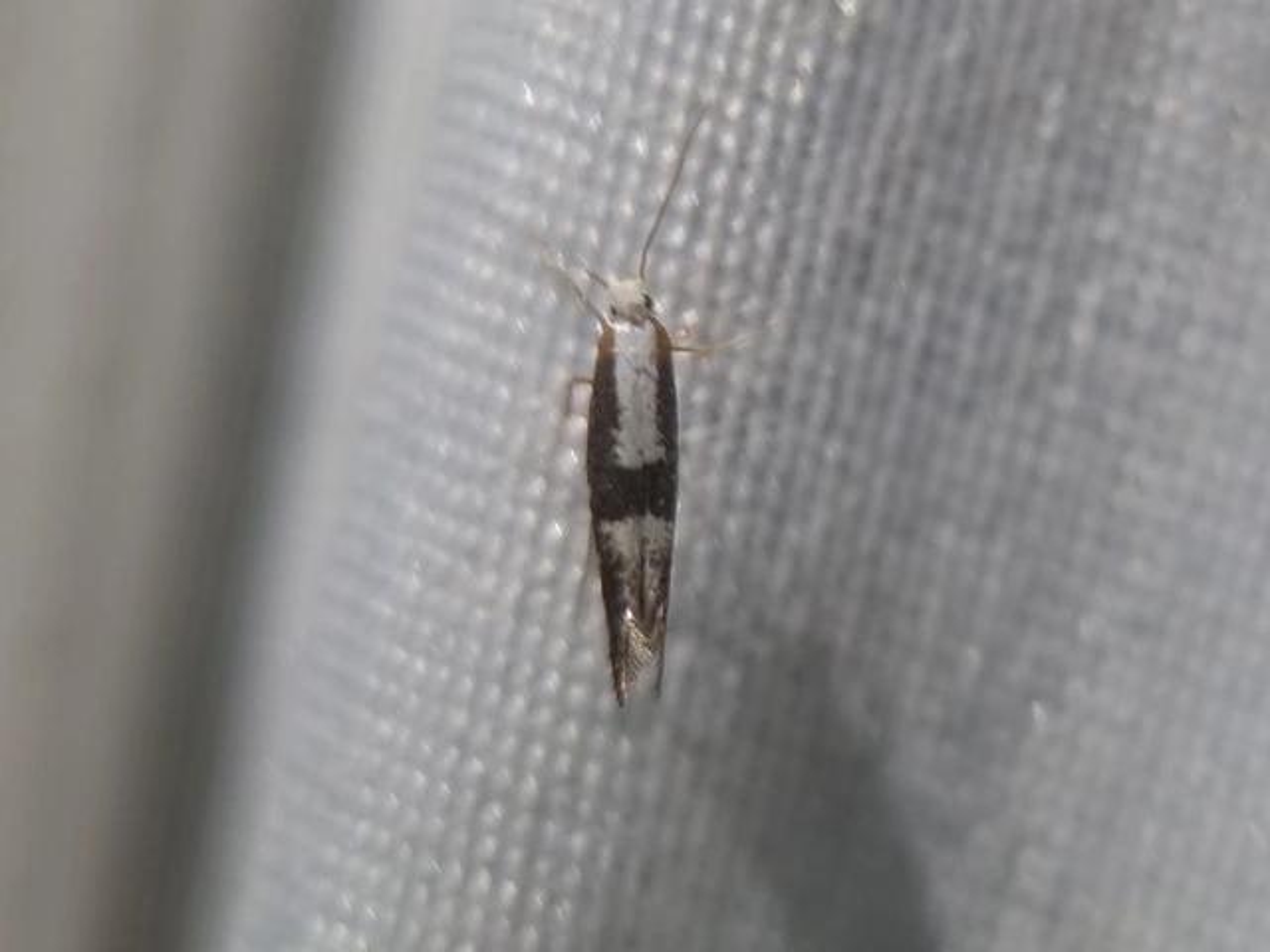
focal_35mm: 26
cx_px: 635
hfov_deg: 67.3
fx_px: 954
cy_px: 476
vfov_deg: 53.1
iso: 125
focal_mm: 5.4
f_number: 1.8
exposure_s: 1/50
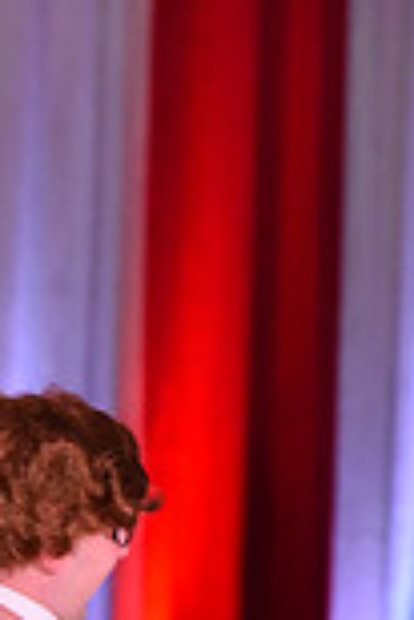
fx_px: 10670
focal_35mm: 620
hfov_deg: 2.2
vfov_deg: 3.3
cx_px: -163
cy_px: 1019
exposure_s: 1/320
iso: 2500
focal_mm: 165
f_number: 5.6
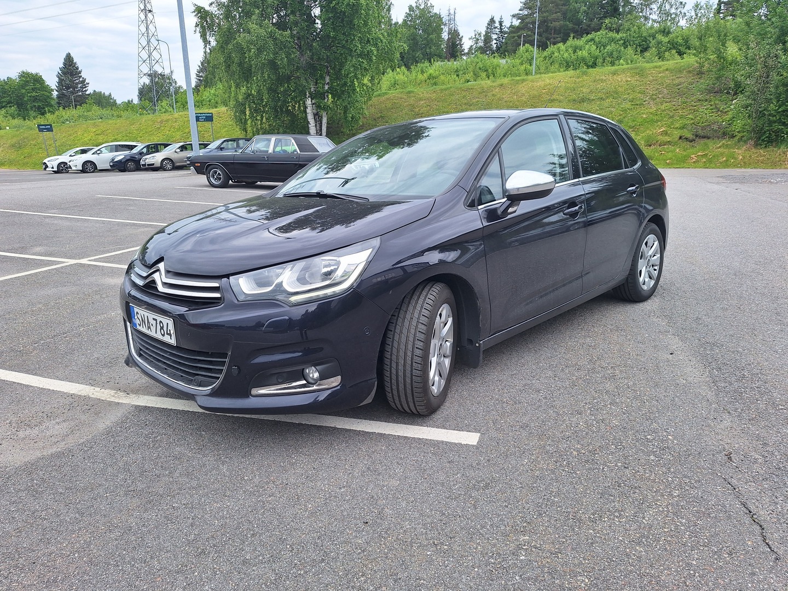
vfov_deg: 58.9
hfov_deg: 73.9
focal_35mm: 23
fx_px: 524
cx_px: 394
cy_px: 296
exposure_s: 1/1003
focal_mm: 5.54
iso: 40
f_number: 1.8
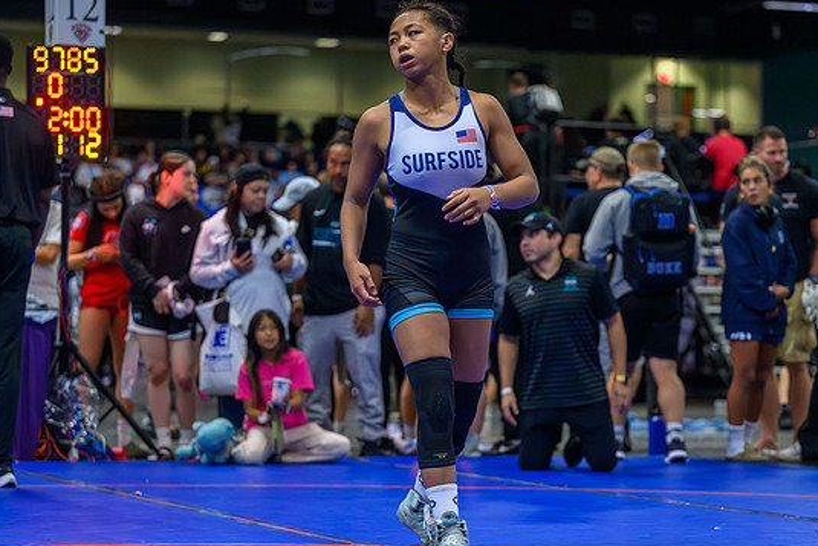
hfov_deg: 18.4
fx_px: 2523
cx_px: 448
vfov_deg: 12.3
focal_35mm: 111
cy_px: 293
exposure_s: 1/800
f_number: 2.8
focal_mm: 91
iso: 12800
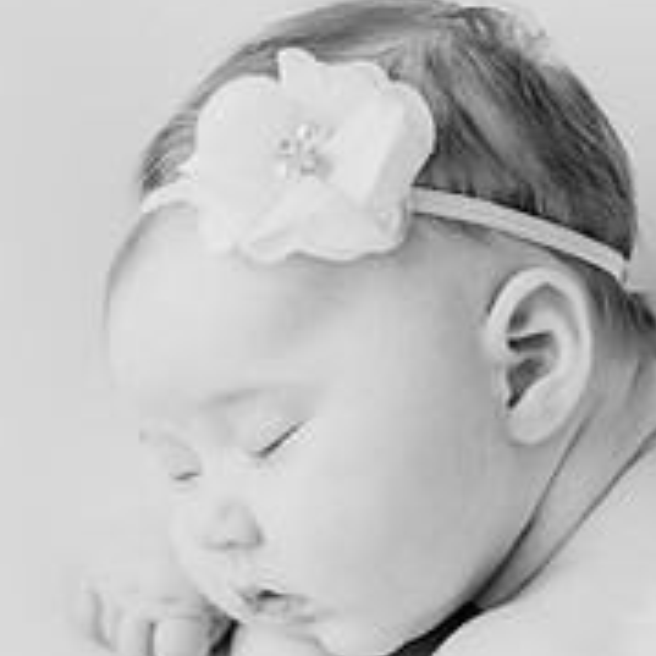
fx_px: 2959
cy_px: 423
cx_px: 293
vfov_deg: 12.6
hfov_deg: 12.6
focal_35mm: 138
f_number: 2.2
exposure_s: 1/160
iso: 100
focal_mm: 50
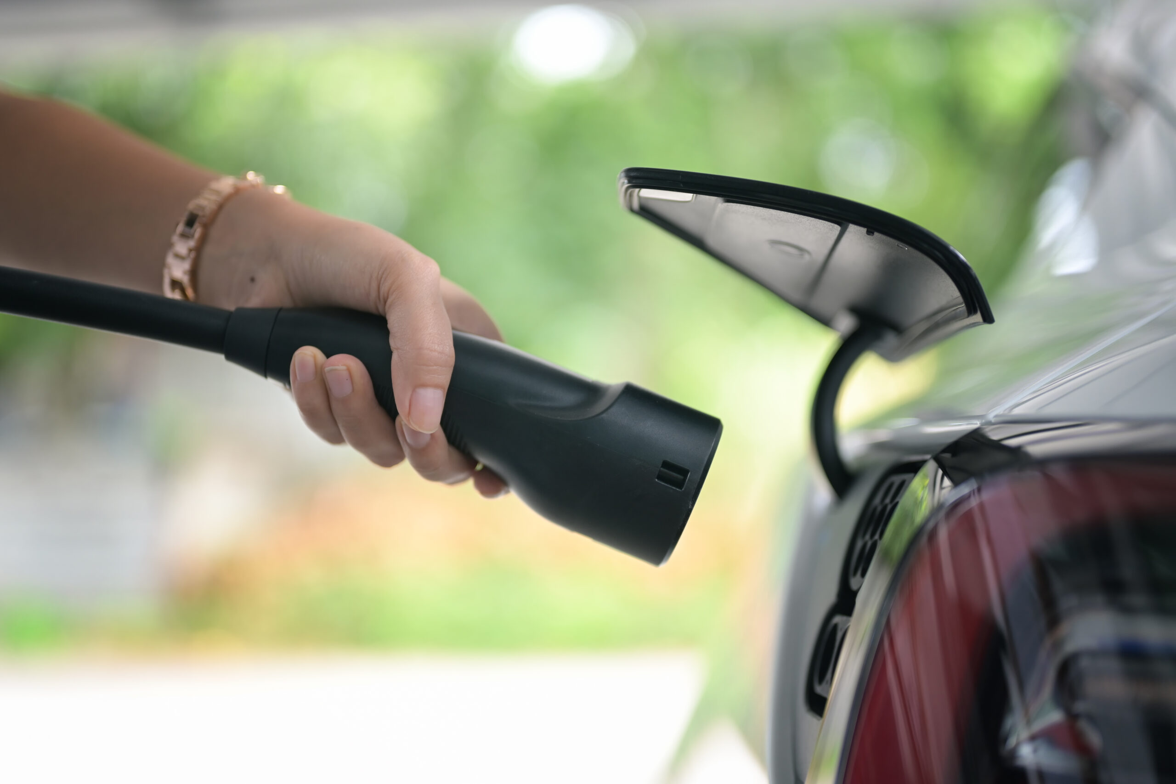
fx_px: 1633
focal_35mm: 50
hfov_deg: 39.6
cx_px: 588
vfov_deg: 27.0
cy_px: 392
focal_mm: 50
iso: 400
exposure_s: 1/320
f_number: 1.8
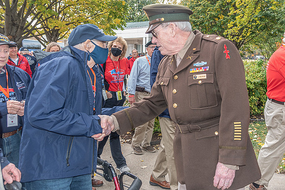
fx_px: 282
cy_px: 69
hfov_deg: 53.0
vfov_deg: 37.1
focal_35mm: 36
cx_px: 181
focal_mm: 28
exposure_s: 1/160
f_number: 4.5
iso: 500
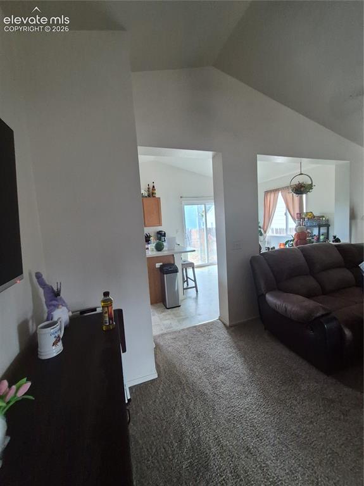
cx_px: 182
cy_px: 243
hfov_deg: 89.9
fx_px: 182
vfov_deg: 106.2
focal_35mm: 13
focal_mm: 1.74
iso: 800
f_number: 2.2
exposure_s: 1/60
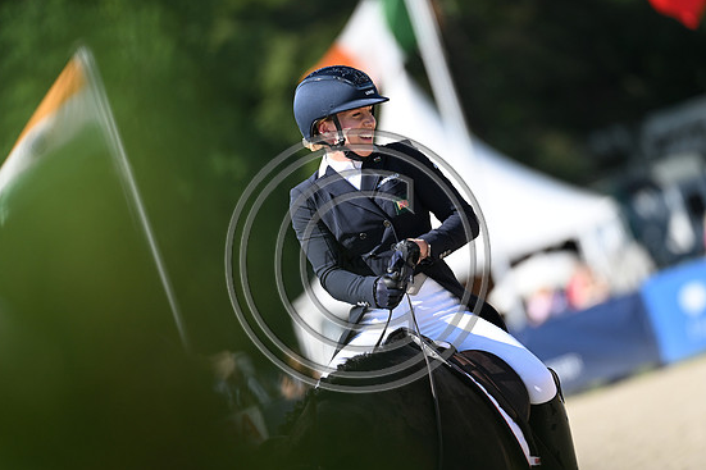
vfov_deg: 3.3
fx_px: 8253
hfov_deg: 4.9
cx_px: 343
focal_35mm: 421
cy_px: 243
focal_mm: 400
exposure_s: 1/1600
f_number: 5
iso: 500
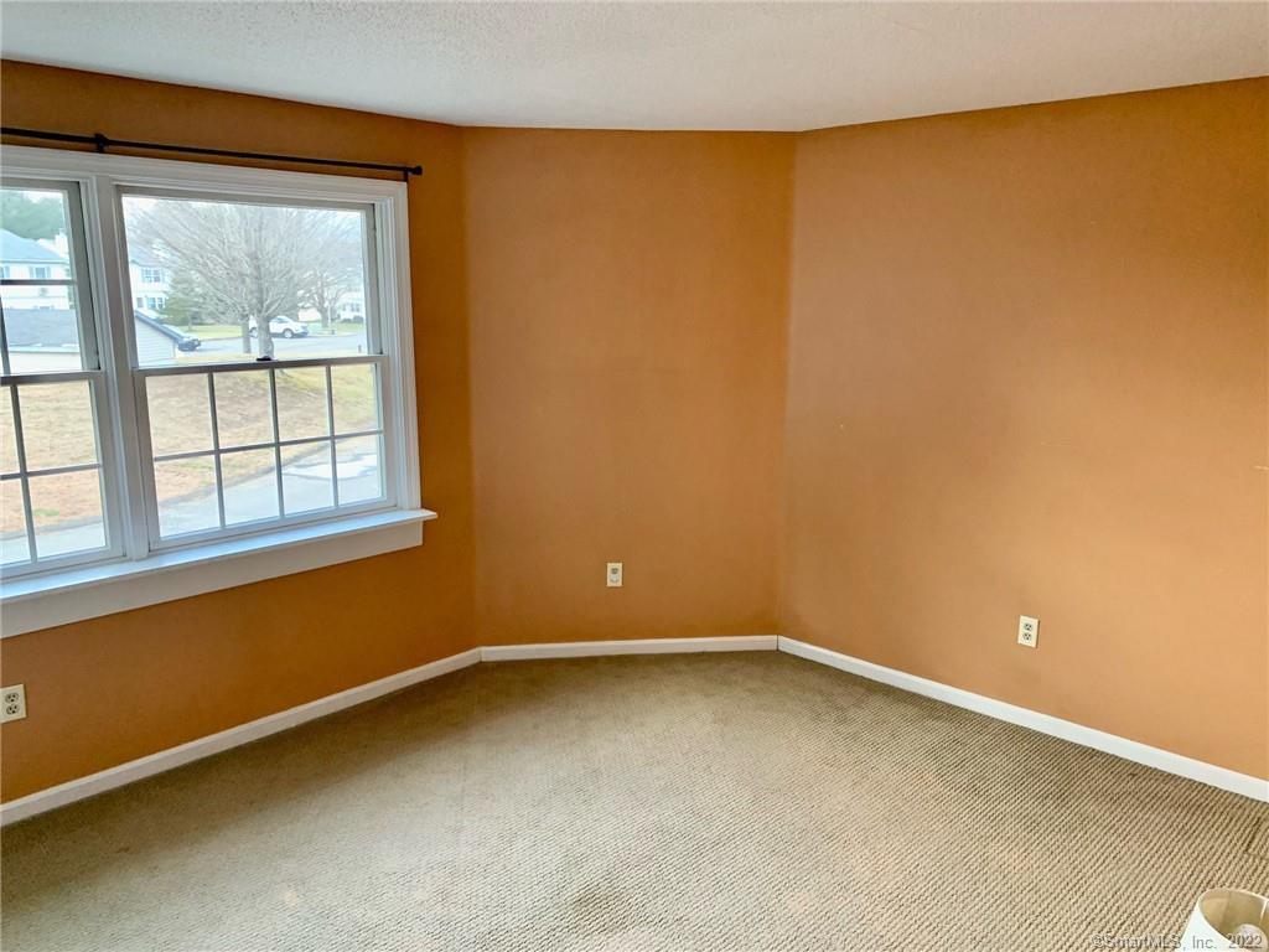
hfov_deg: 67.3
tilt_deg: -11.8
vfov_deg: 53.1
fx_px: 953
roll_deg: -0.3
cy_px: 476
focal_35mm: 26
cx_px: 634
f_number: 1.8
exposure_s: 1/60
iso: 250
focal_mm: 4.25
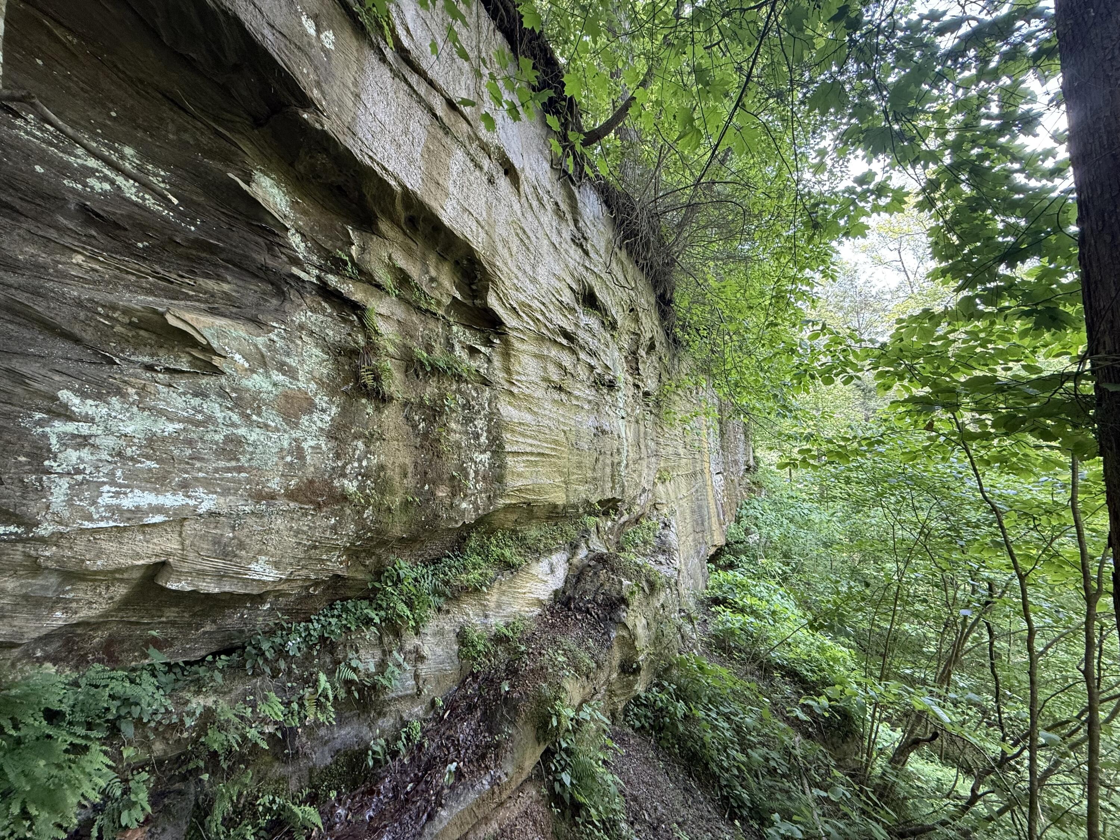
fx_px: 453
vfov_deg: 85.7
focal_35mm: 14
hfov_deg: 102.1
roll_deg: +0.2
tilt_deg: +7.4
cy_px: 420
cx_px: 560
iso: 125
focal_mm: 2.22
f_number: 2.2
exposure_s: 1/99
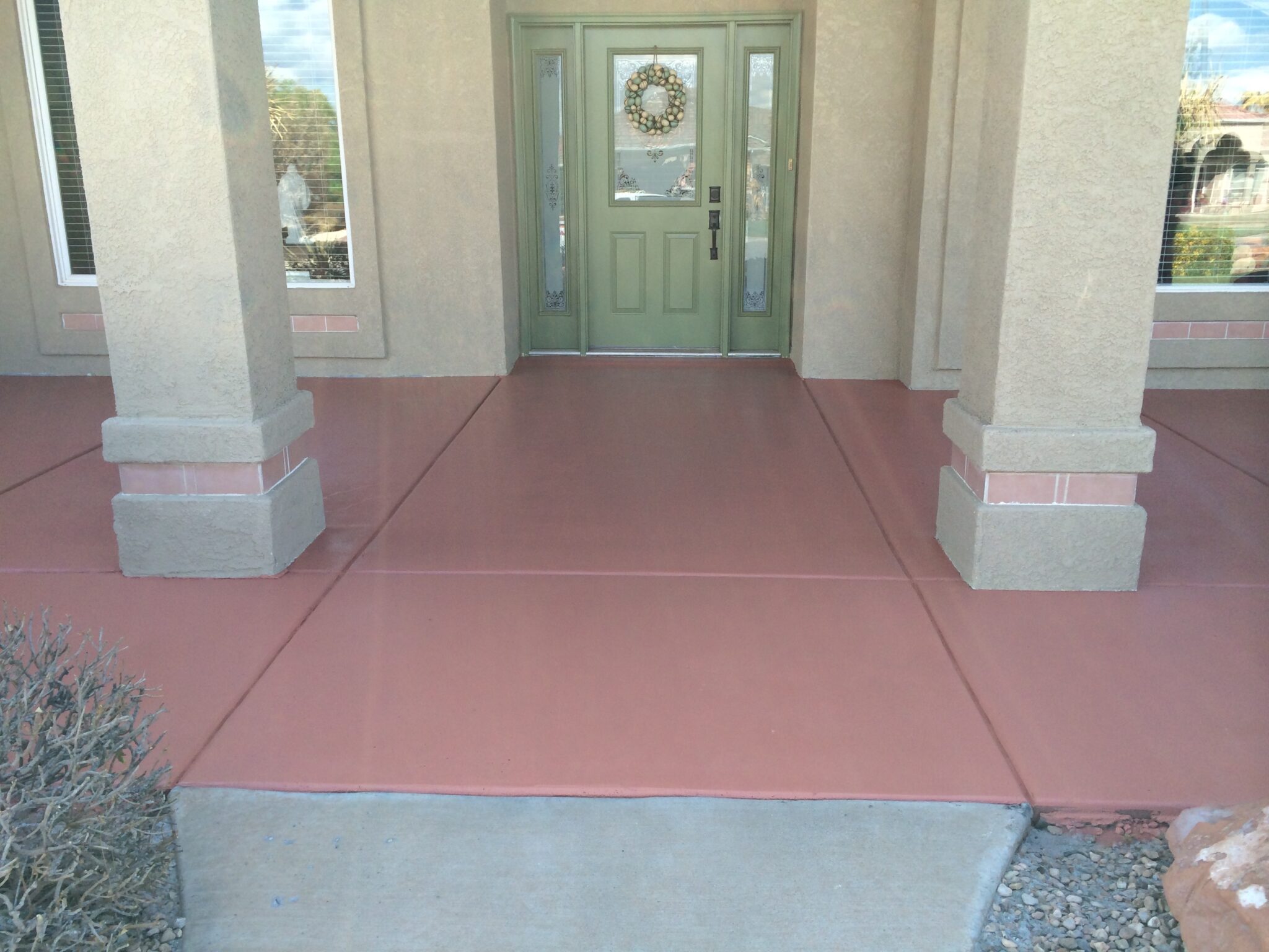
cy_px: 476
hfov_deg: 60.0
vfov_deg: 46.8
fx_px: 1100
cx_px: 634
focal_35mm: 30
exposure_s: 1/432
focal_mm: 4.12
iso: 32
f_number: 2.2
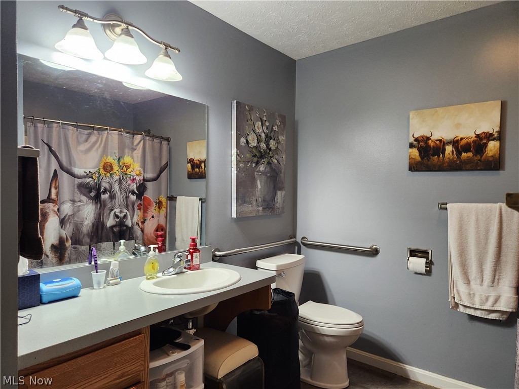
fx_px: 345
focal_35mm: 23
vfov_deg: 58.9
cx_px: 260
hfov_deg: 73.9
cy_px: 194
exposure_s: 1/120
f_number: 1.8
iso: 250
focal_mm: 5.4
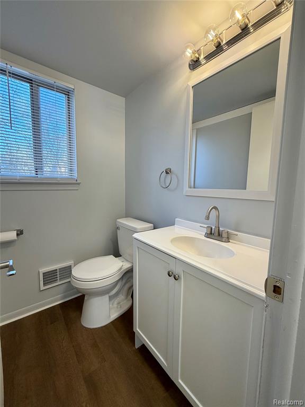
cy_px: 204
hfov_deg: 85.7
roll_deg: -0.3
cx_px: 152
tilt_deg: -5.4
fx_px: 164
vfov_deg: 102.1
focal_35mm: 14
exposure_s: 1/120
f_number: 2.2
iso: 160
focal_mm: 2.22
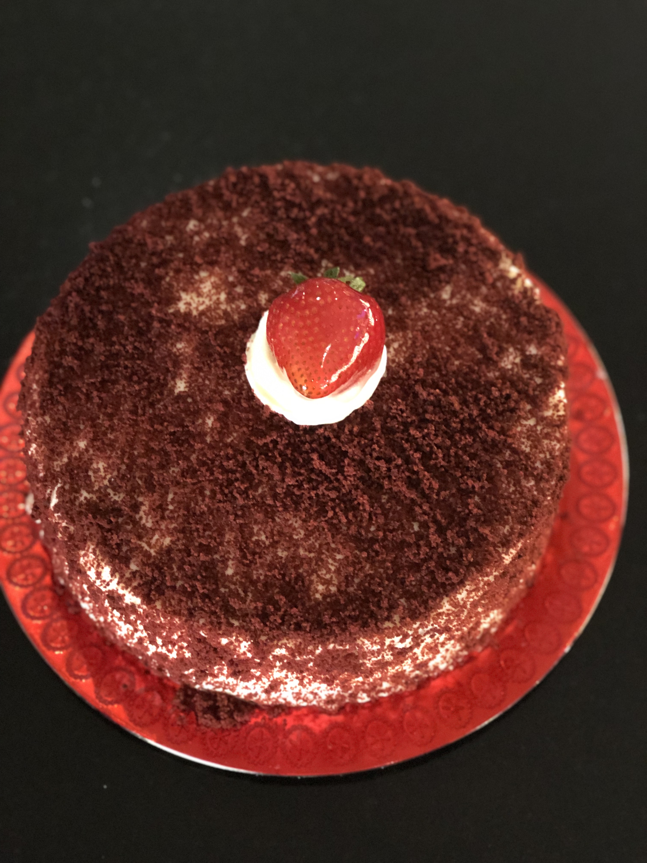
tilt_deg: -64.3
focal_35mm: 57
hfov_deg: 25.7
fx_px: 1420
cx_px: 324
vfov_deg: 33.8
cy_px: 432
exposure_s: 1/30
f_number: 2.8
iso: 1250
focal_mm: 6.6
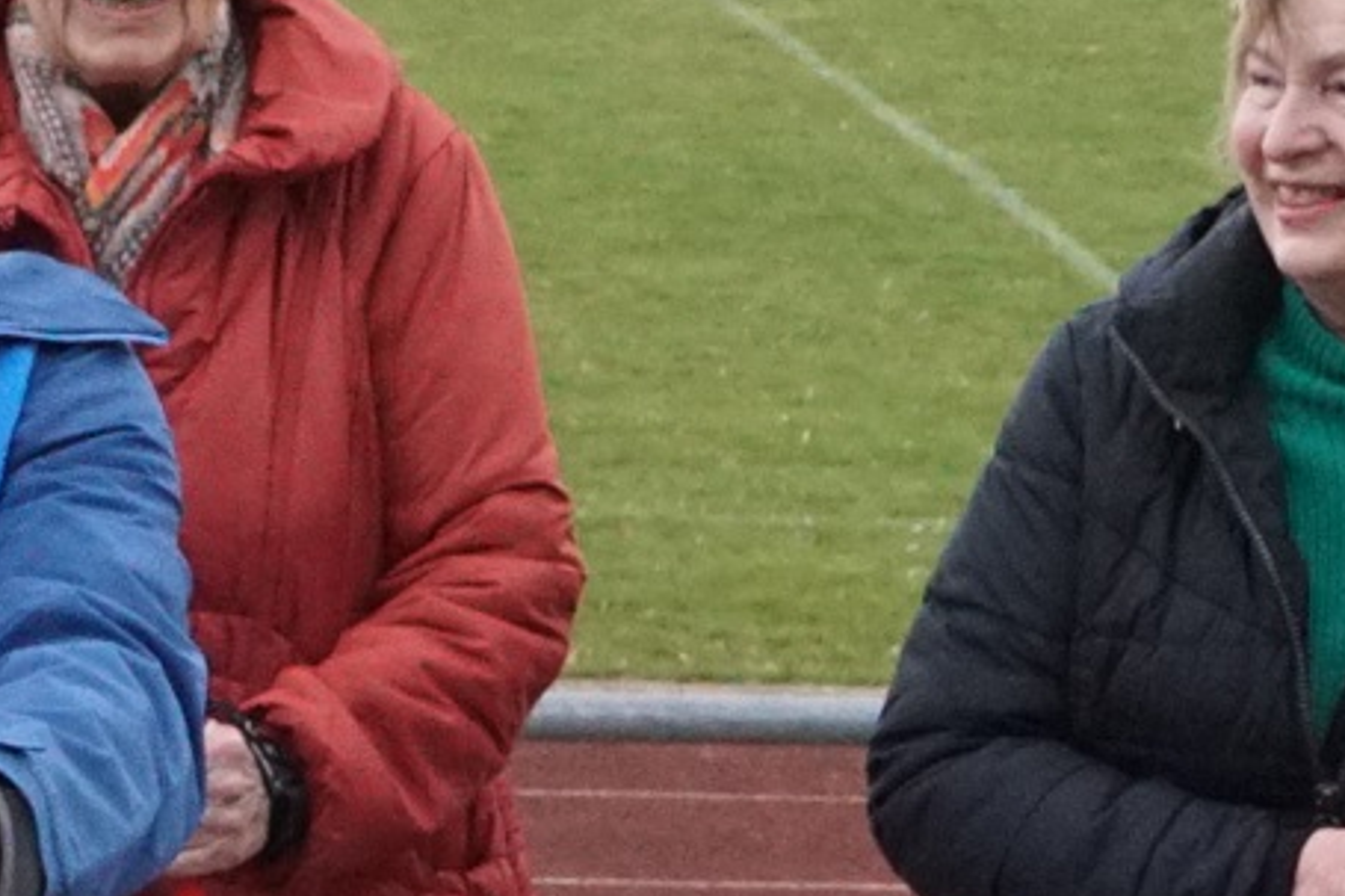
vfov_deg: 5.0
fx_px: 10345
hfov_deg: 7.3
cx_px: -547
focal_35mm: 277
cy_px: 724
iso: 1600
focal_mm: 28
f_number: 9
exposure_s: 1/320
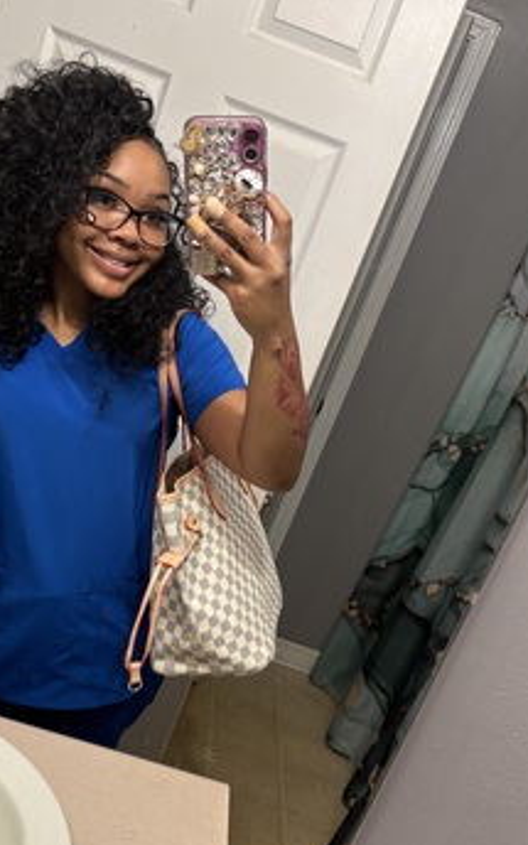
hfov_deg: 32.0
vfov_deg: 48.8
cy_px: 533
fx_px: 921
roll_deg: -20.9
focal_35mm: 40
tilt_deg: -19.4
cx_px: 239
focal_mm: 5.96
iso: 125
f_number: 1.6
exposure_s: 1/60
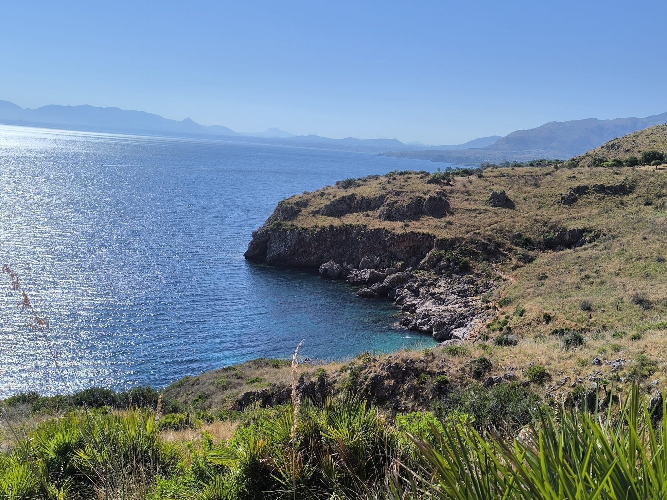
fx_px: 578
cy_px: 286
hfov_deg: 59.9
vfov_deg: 46.7
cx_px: 364
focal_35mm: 30
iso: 50
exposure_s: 1/2473
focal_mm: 6.14
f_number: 1.65
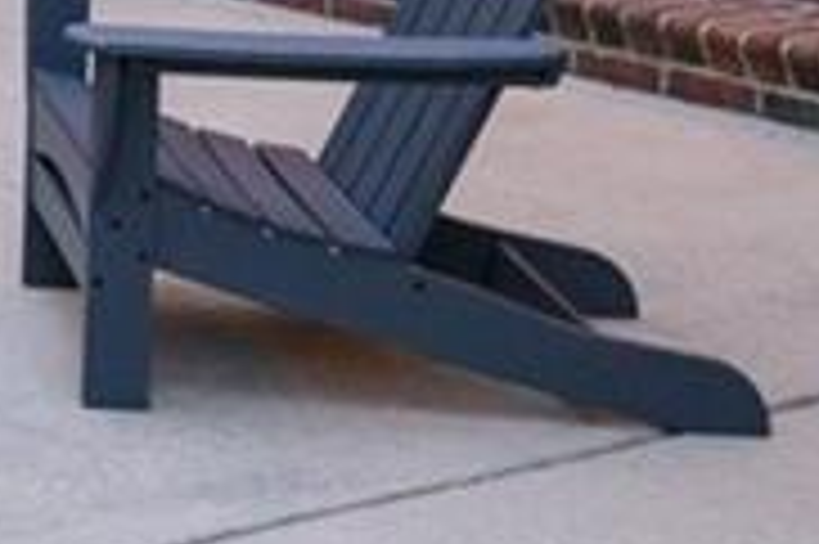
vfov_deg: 9.6
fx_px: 3068
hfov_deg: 12.5
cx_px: -1044
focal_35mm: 135
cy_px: -486
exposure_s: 1/50
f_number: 8
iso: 640
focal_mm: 24
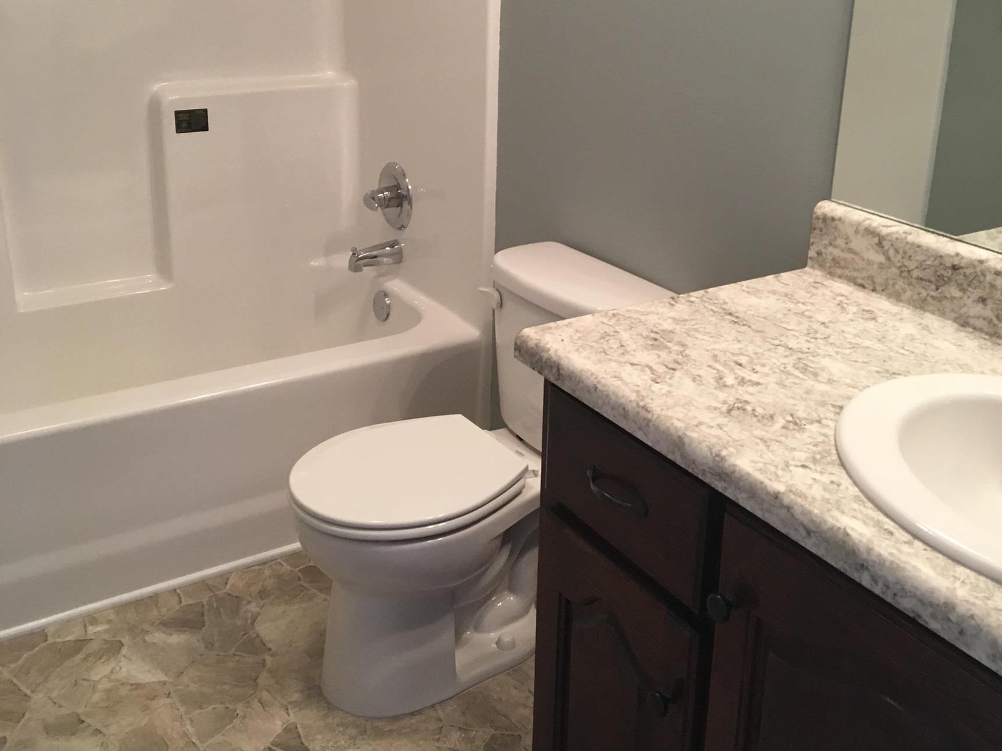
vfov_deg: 36.4
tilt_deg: -17.6
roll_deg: -2.1
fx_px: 1129
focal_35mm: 39
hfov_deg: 47.9
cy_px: 250
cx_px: 500
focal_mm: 4.15
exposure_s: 1/30
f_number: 2.2
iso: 100
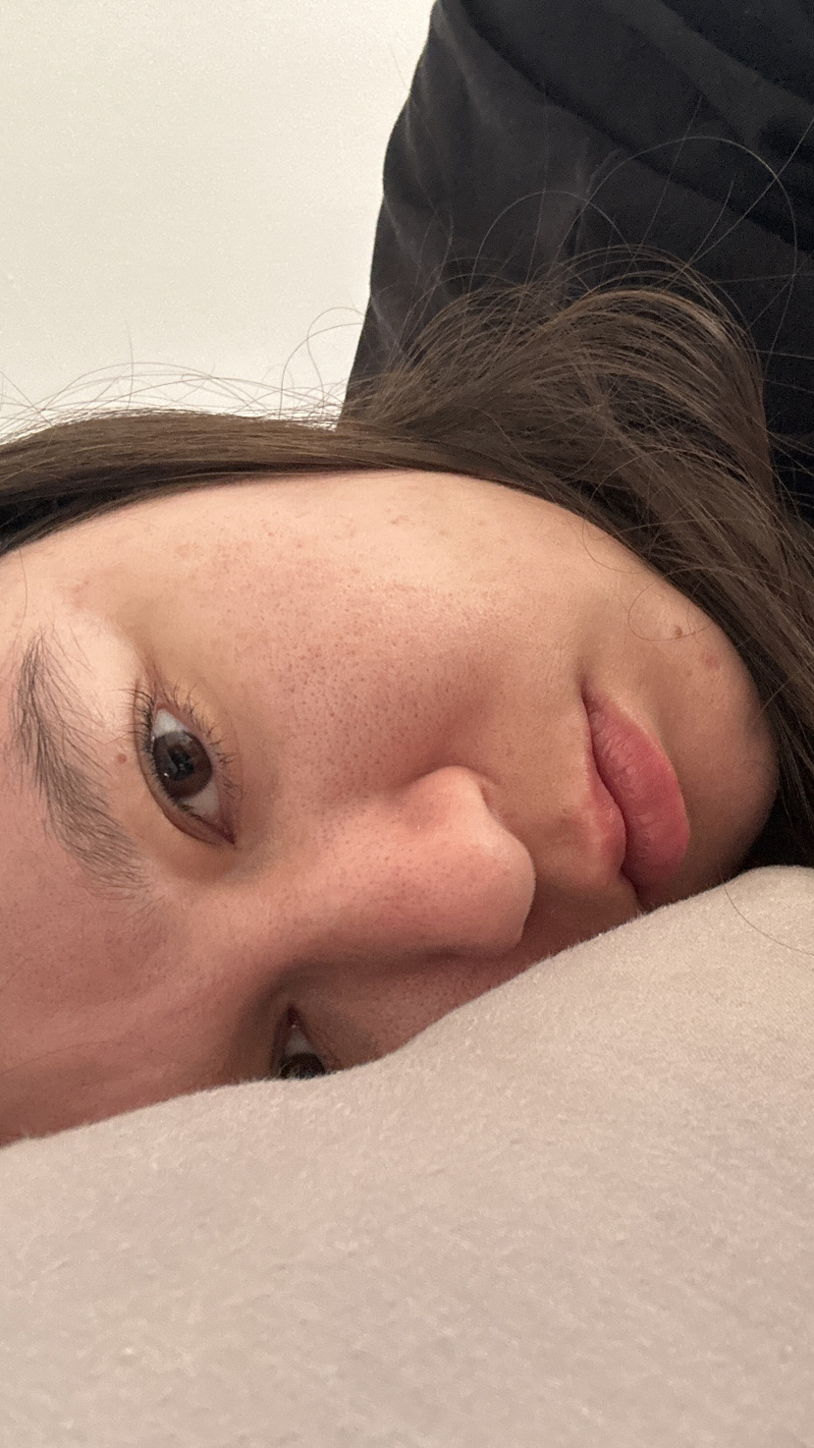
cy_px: 728
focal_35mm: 34
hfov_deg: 34.4
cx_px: 535
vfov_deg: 58.0
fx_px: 1305
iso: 320
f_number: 1.9
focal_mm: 2.69
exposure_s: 1/48
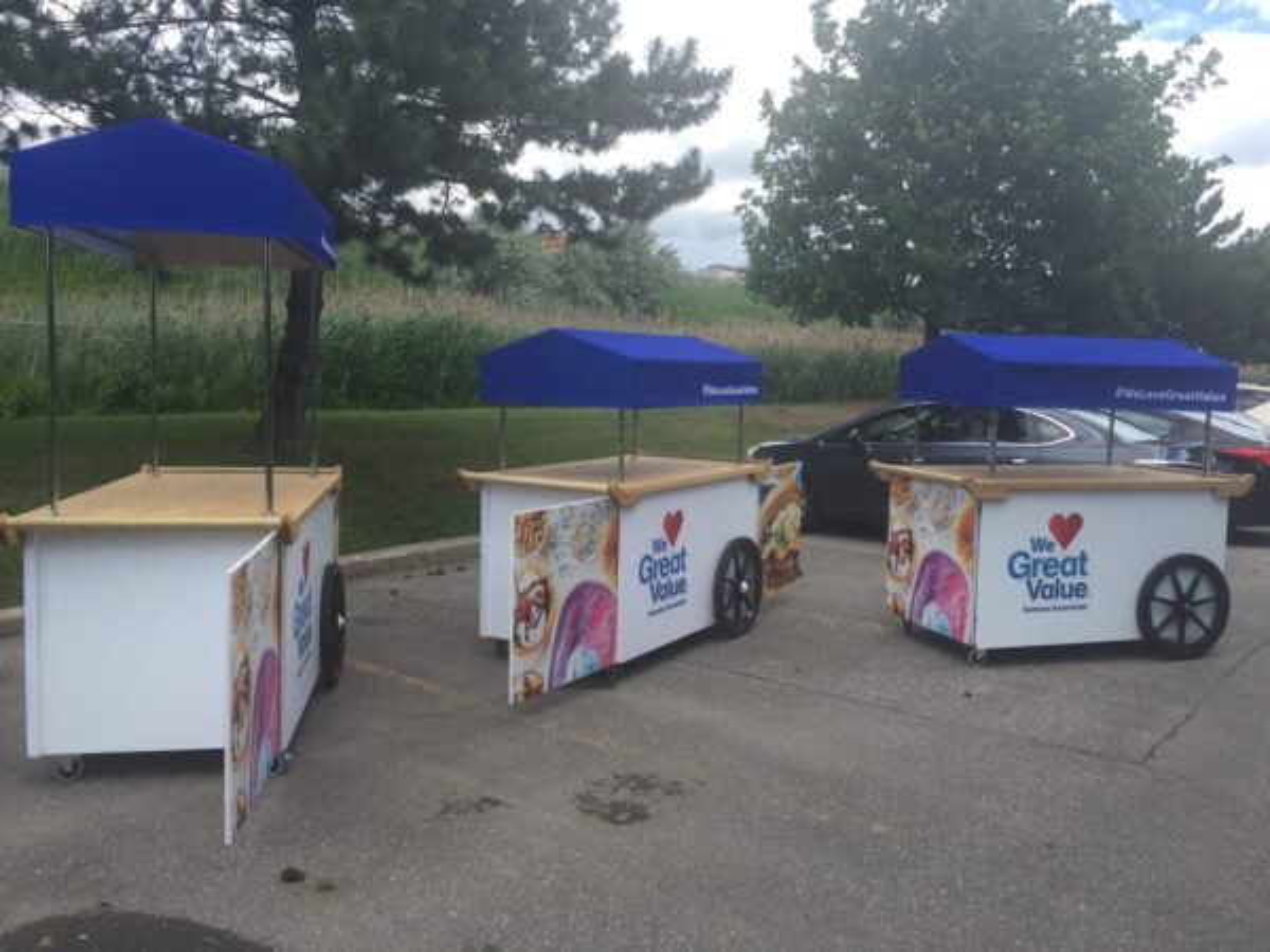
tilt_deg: -3.3
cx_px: 635
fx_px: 1064
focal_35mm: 29
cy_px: 476
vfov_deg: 48.2
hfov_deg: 61.7
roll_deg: -1.6
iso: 32
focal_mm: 4.15
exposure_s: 1/842
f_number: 2.2
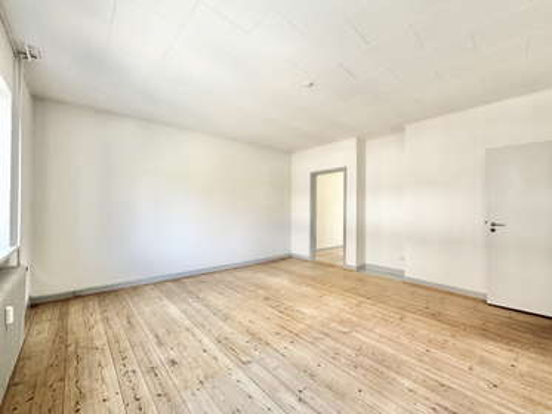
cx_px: 276
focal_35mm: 14
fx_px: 223
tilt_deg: -0.3
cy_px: 207
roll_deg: -0.1
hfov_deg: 102.0
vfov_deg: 85.7
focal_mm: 2.22
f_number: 2.2
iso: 125
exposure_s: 1/99
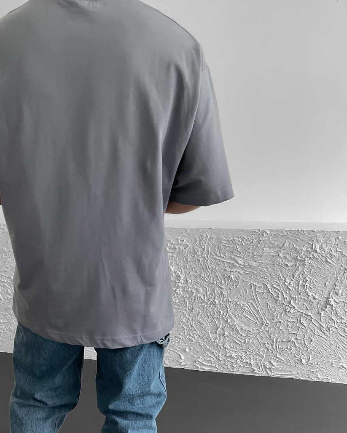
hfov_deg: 33.8
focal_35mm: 44
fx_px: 565
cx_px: 114
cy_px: 312
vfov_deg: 41.1
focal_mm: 3
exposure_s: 1/115
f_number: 1.8
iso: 64
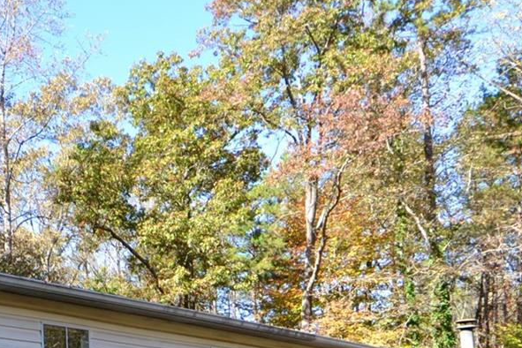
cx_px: 19
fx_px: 754
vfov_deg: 23.9
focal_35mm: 52
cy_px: 403
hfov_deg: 35.2
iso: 140
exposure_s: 1/125
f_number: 5.6
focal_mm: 10
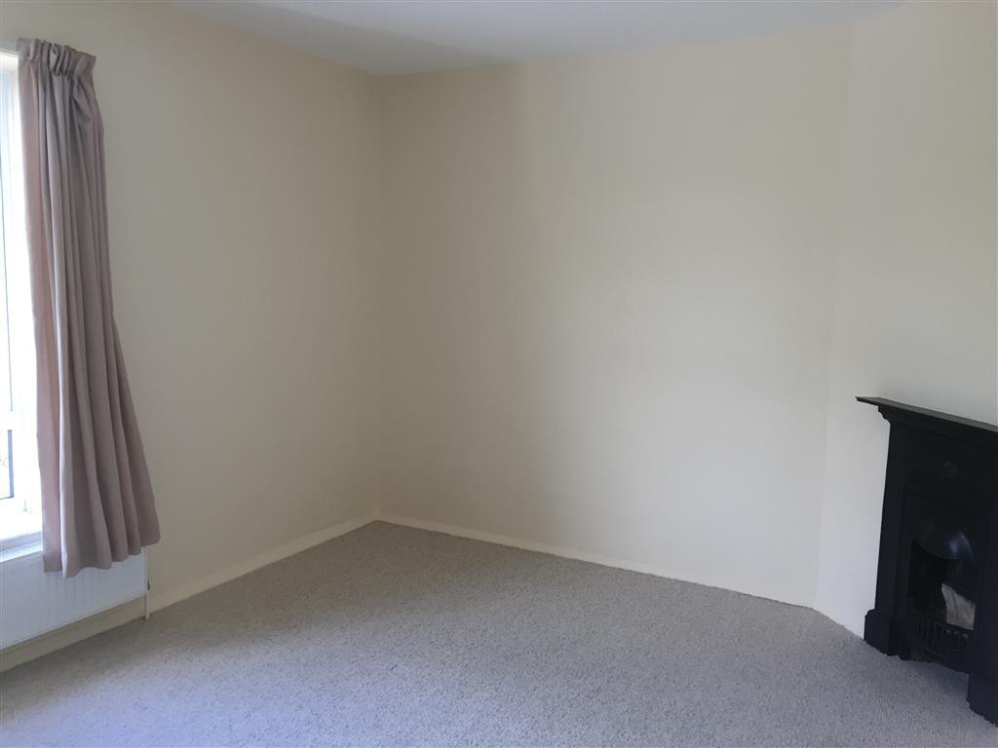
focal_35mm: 29
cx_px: 499
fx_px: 836
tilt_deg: -6.8
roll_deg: -1.6
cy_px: 374
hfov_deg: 61.7
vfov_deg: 48.2
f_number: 2.2
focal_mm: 4.15
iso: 32
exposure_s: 1/30
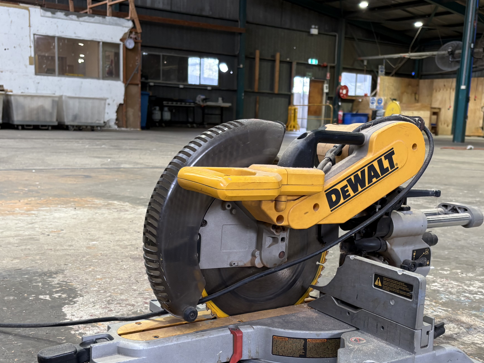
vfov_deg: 33.3
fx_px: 601
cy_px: 245
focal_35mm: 43
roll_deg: -0.9
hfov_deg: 43.8
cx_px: 260
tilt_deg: -11.6
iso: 125
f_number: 1.6
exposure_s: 1/100
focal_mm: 5.96
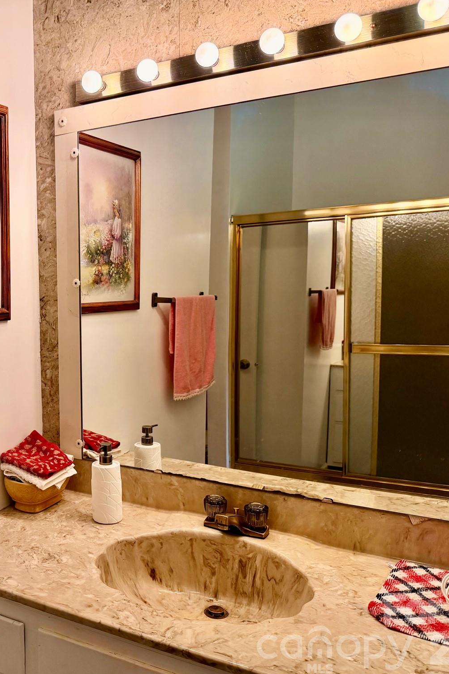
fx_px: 636
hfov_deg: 37.0
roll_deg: +1.7
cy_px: 337
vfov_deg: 55.8
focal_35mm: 34
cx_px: 68
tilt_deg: -6.7
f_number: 1.78
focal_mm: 6.76
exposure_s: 1/200
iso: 125
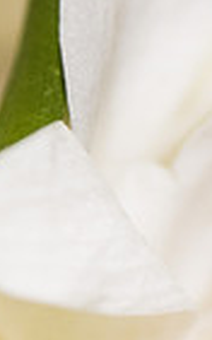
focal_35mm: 511
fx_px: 4729
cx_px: 88
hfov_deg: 2.6
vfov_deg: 4.1
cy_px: 480
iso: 1000
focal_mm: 105
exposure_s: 1/200
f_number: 3.2
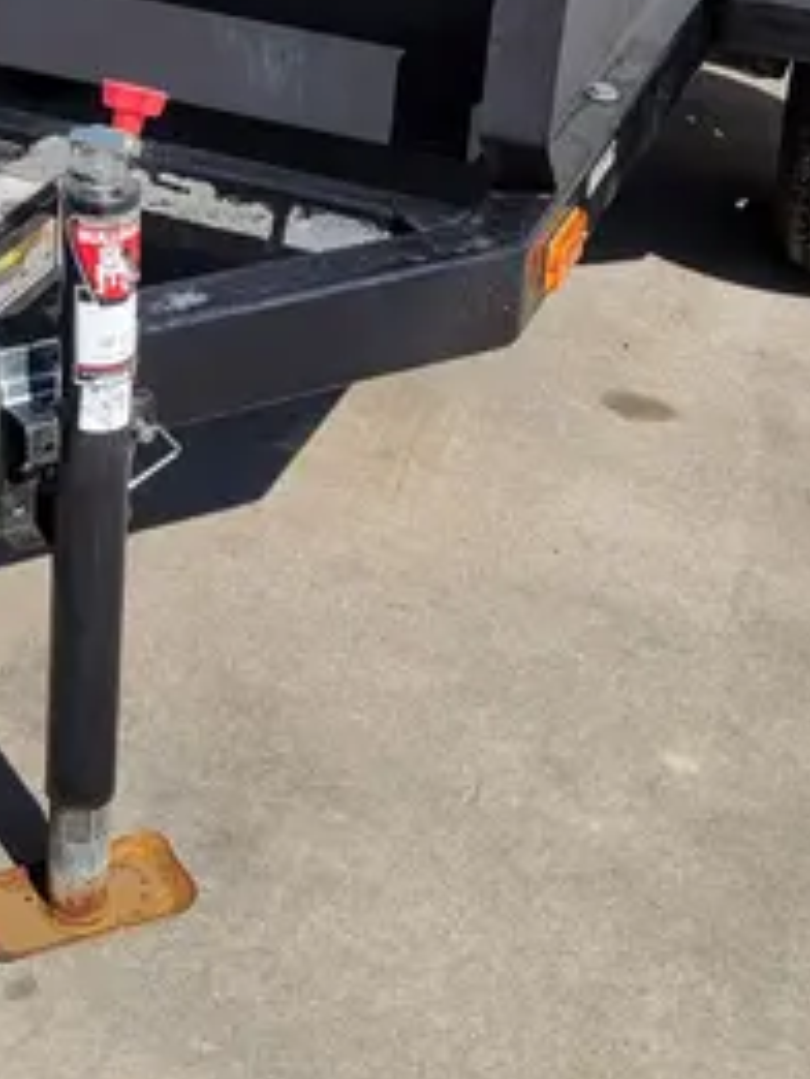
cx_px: 21
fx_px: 2276
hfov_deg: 19.6
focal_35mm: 73
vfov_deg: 25.3
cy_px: -6
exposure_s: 1/3354
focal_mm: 5.4
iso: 40
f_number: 1.8
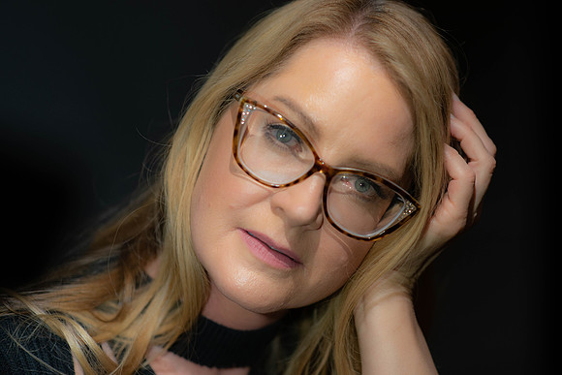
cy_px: 188
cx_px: 281
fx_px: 1327
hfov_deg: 23.9
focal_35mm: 85
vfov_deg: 16.1
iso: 800
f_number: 2.5
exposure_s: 1/320
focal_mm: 85
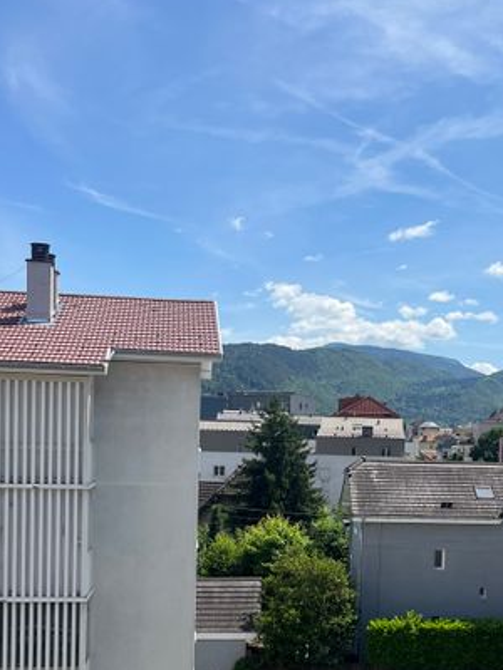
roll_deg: -2.0
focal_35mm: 52
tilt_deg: -3.0
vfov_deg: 36.1
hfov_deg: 27.7
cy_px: 489
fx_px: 1007
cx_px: 362
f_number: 1.6
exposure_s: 1/4484
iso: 50
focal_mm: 5.1
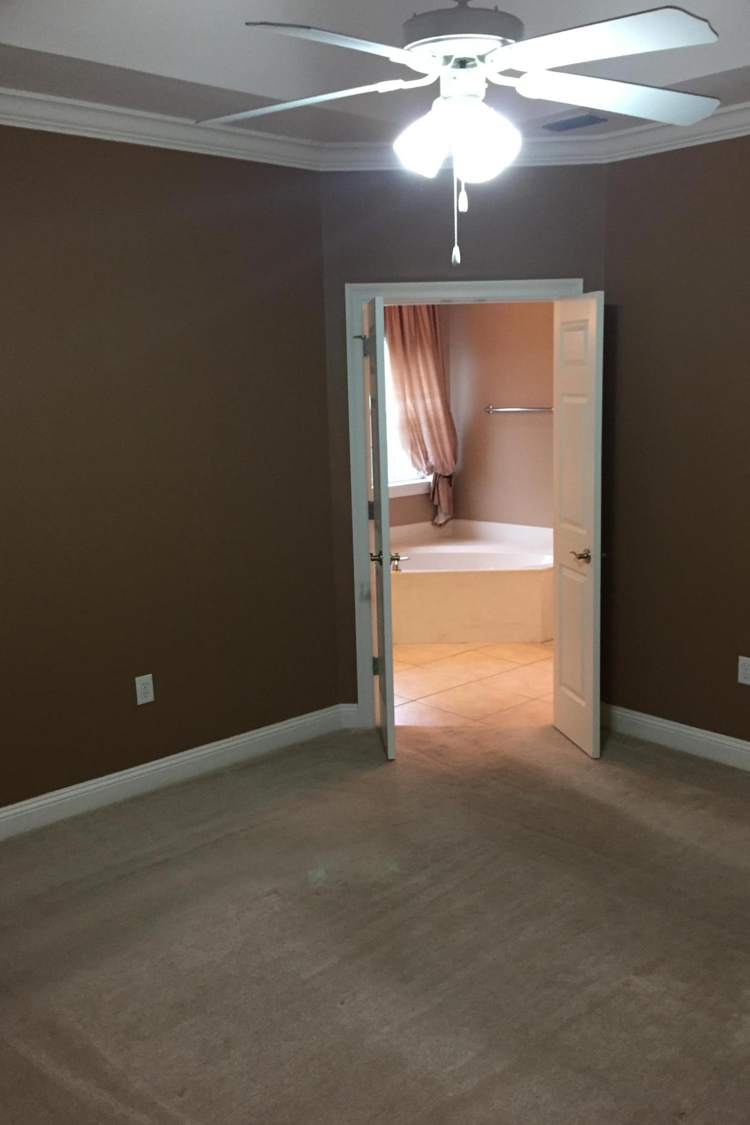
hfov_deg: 41.1
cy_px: 538
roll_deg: +1.4
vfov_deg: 58.7
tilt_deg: -7.8
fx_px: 1000
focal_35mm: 32
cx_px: 410
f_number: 2.2
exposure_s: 1/30
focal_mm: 4.15
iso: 160
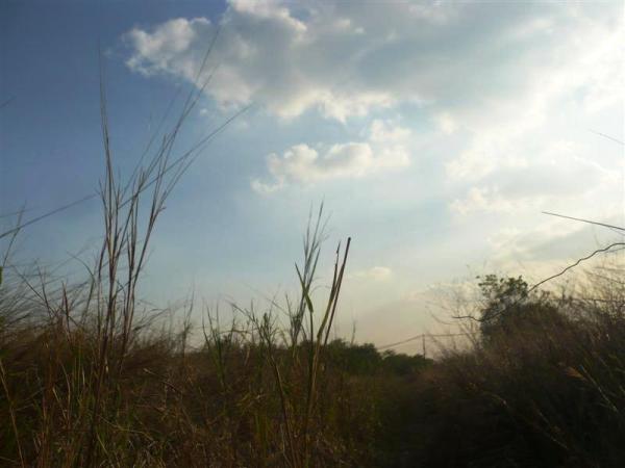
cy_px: 234
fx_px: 632
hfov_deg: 52.6
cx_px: 312
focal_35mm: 35
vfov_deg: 40.7
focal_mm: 5.8
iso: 100
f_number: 8
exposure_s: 1/400
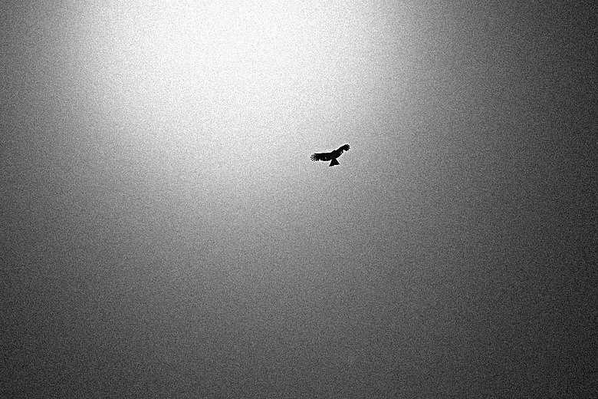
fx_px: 830
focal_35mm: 50
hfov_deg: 39.6
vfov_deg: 27.0
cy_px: 200
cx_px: 299
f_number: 2.8
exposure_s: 1/6400
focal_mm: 18.3
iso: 320
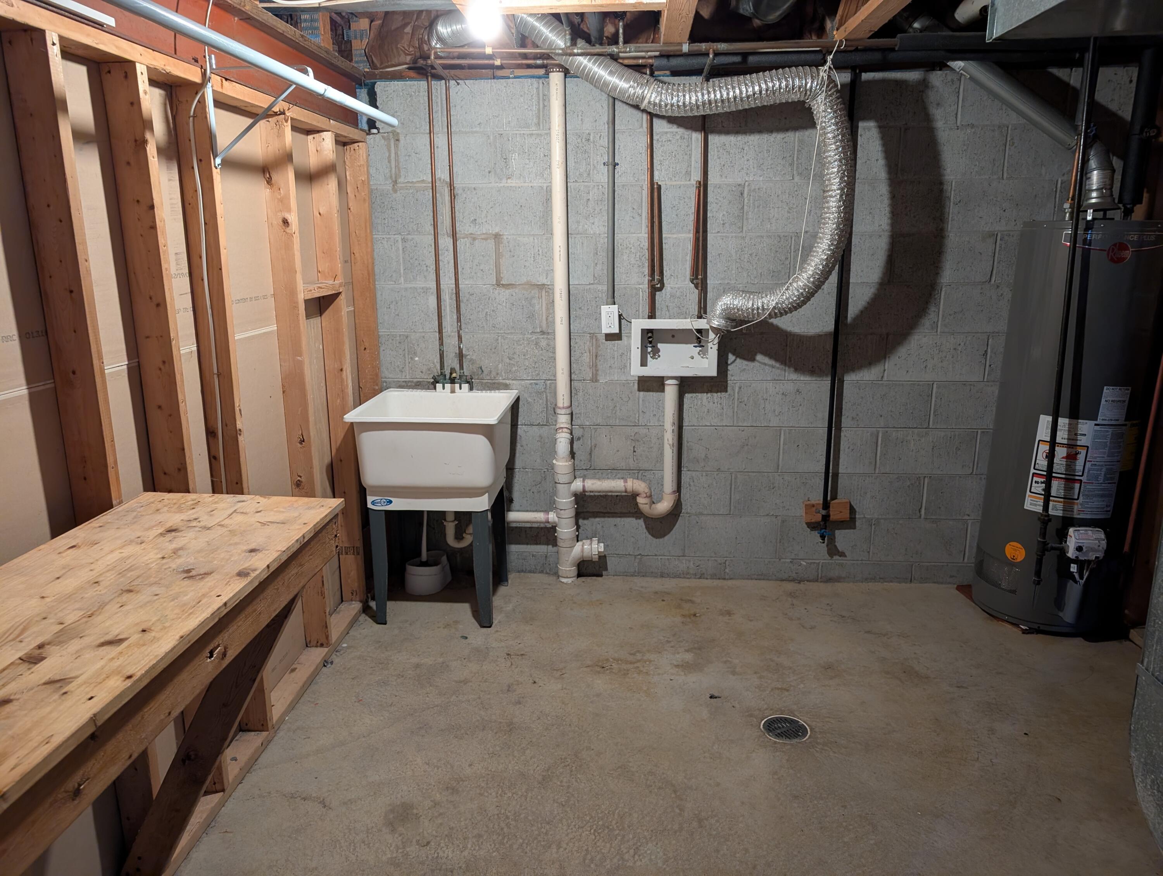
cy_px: 438
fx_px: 807
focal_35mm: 24
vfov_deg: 56.9
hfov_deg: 71.5
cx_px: 582
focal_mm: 6.9
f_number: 1.68
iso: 343
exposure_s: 1/30
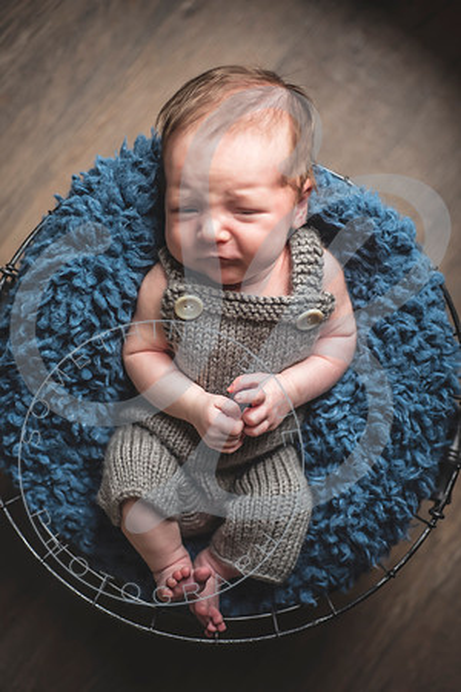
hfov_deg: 27.0
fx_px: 960
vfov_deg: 39.6
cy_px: 346
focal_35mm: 50
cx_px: 230
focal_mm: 50
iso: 100
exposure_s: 1/160
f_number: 1.8
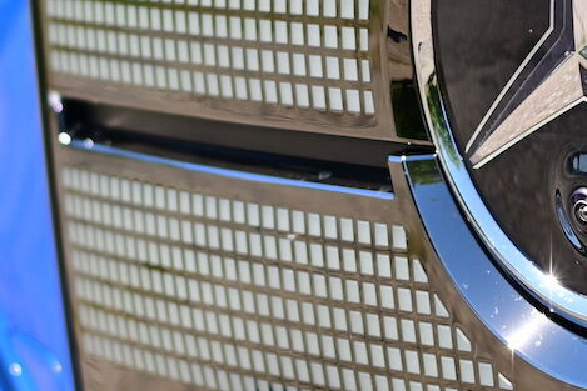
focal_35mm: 267
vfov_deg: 5.1
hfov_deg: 7.7
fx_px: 4355
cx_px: 584
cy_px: 27
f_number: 2.5
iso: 100
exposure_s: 1/2500
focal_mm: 50
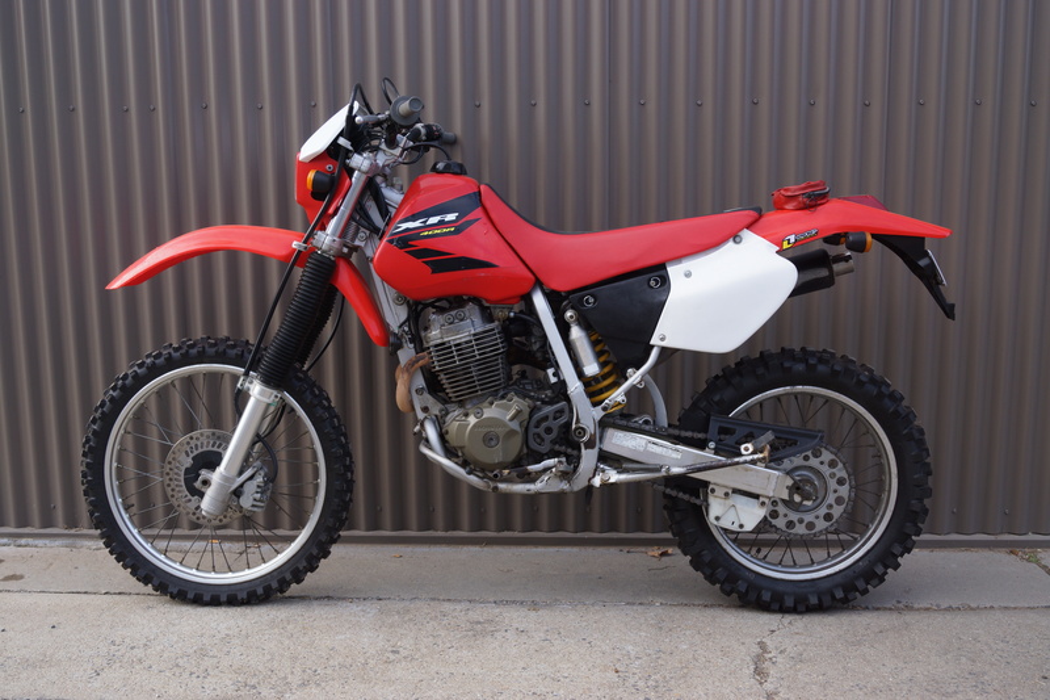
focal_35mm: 39
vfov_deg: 34.2
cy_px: 350
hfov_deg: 49.6
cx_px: 525
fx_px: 1137
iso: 100
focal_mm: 26
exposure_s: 1/100
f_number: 5
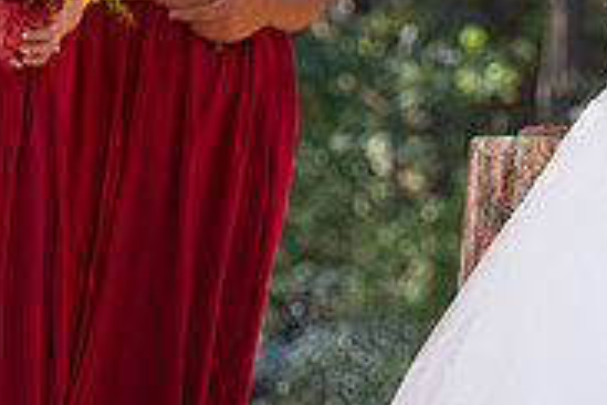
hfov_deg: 7.4
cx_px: 960
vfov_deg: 5.0
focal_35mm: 273
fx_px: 4603
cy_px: 98
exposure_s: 1/500
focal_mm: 85
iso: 400
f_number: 4
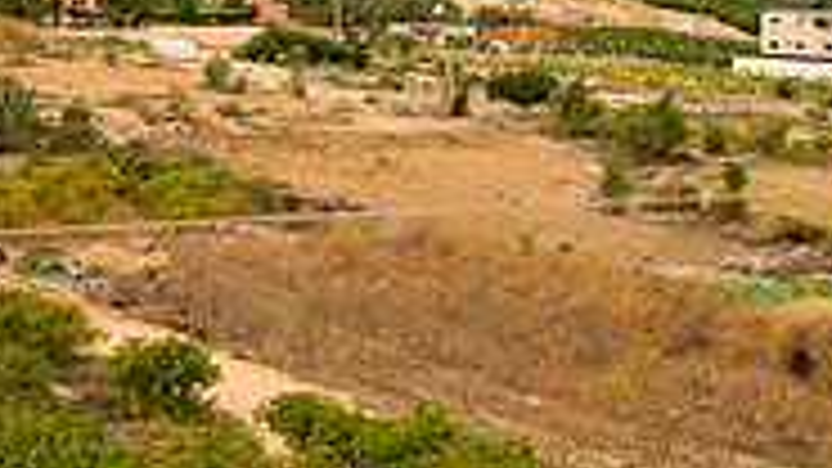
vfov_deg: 8.5
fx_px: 3088
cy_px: -243
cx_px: 567
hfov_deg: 15.3
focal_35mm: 140
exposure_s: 1/2500
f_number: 2.8
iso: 200
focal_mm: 55
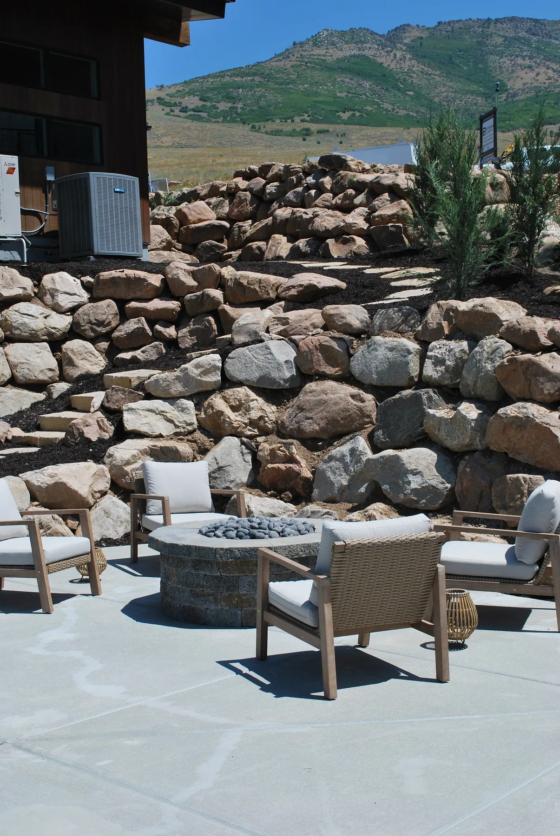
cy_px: 418
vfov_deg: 41.1
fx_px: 1117
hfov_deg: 28.2
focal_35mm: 48
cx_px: 280
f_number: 10
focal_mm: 32
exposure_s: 1/250
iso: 125
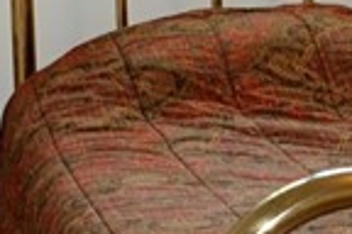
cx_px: 455
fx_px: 1770
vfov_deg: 7.6
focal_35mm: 181
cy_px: 110
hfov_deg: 11.1
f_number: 2.4
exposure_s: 1/30
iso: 200
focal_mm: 8.8
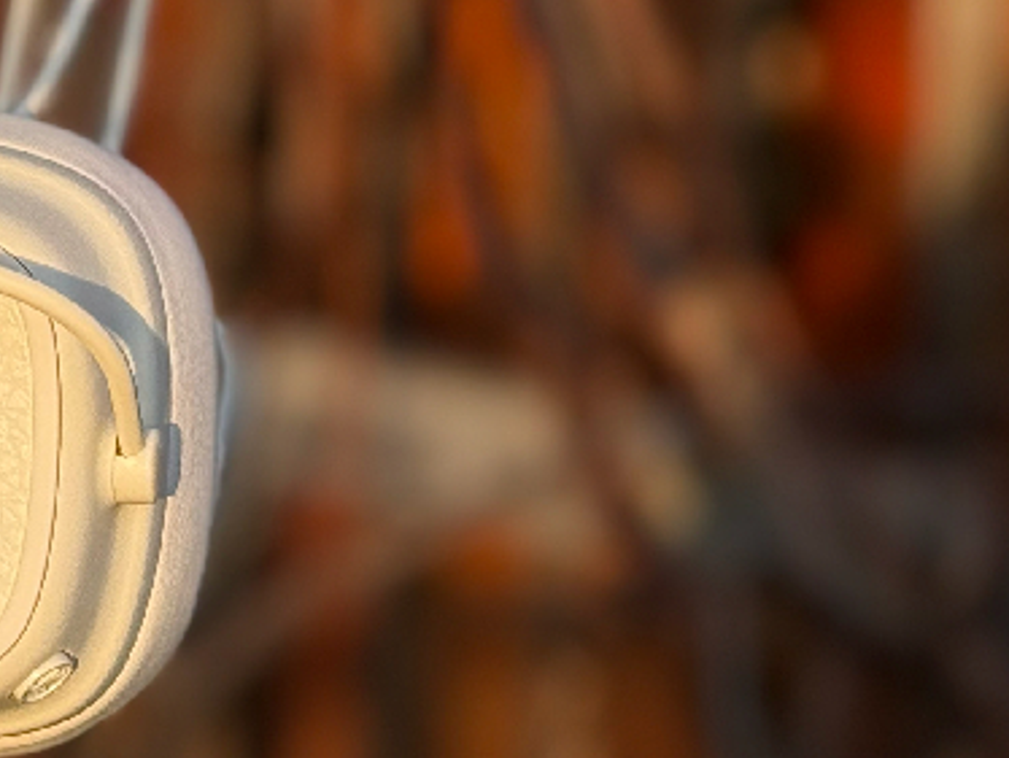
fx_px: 4492
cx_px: -448
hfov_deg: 12.3
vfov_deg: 9.5
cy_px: -194
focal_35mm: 154
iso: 64
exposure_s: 1/1980
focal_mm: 6.76
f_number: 1.78
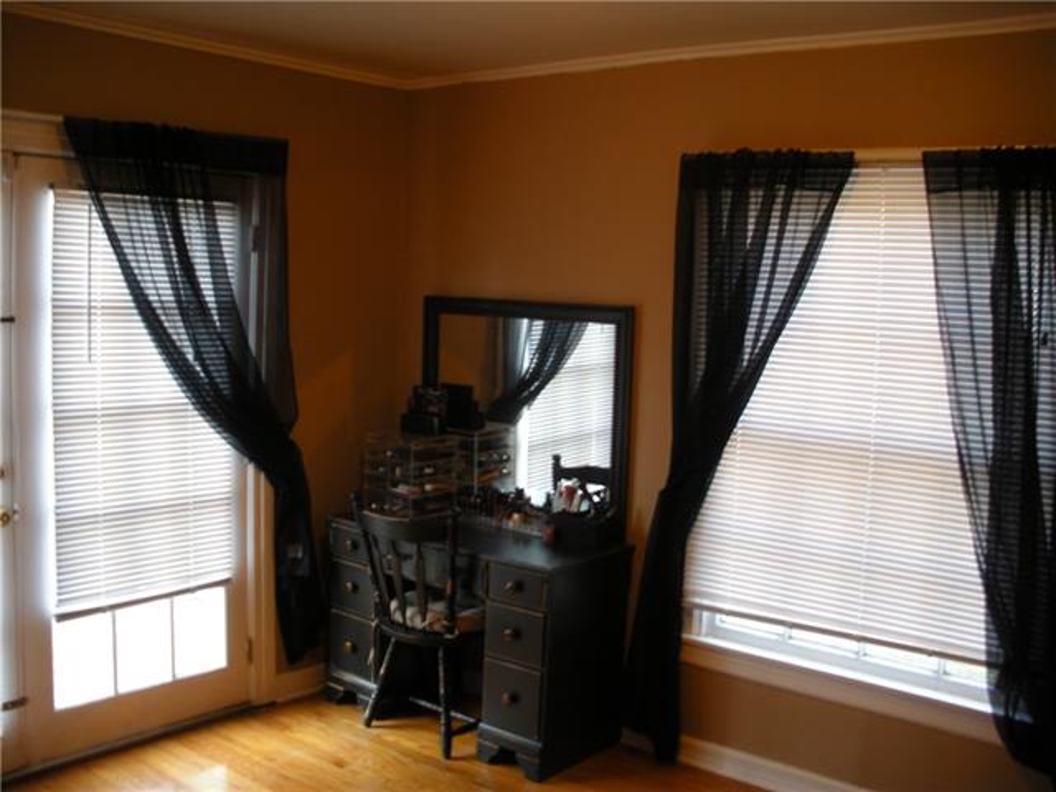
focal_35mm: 36
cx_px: 528
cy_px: 396
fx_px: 1098
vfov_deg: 39.7
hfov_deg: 51.4
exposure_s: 1/8
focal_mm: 6.3
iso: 80
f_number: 3.5
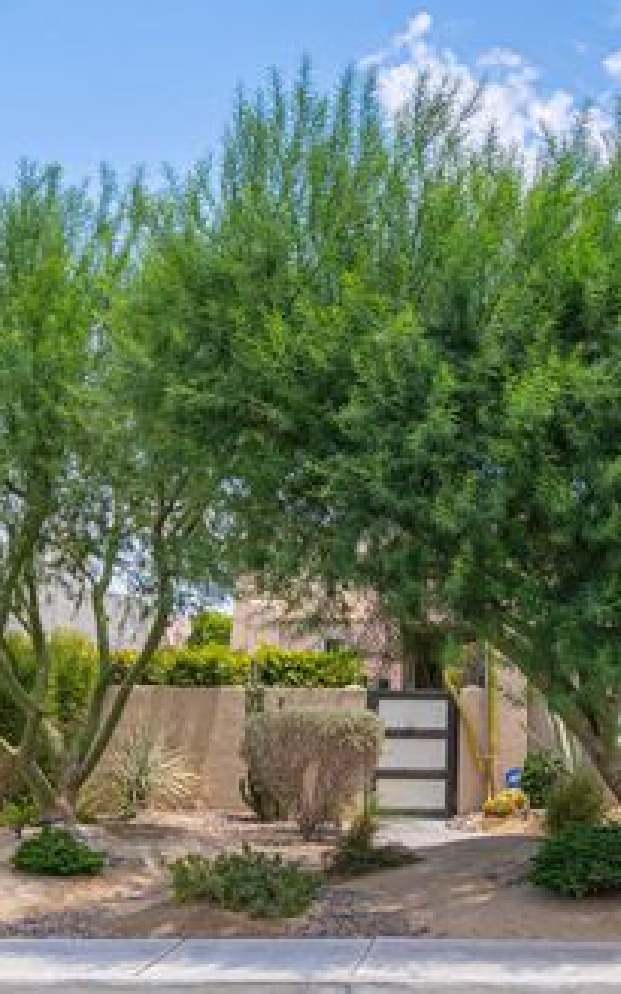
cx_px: 639
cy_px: 578
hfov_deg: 20.5
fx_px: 1652
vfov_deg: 33.4
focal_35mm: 61
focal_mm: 33
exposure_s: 1/640
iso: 250
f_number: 7.1
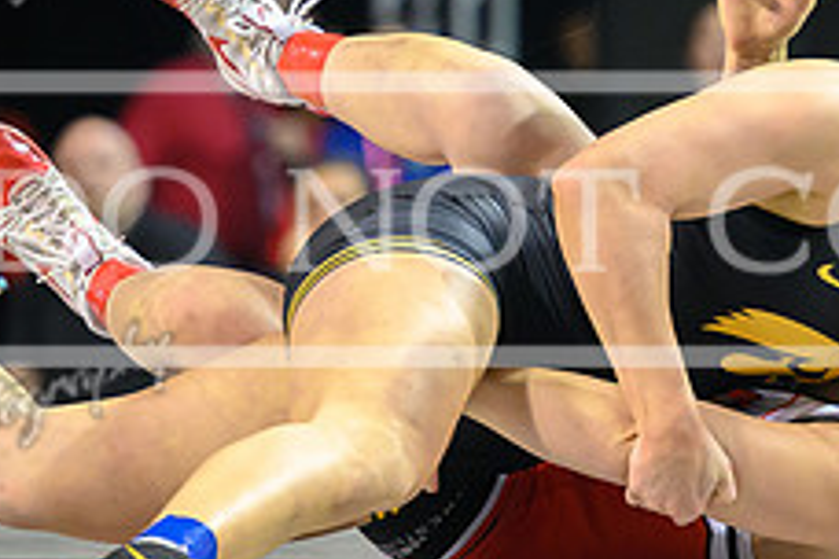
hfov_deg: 4.4
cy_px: 259
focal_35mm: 465
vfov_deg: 3.0
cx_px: 588
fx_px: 10836
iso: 5000
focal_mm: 140
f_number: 2.8
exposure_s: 1/800
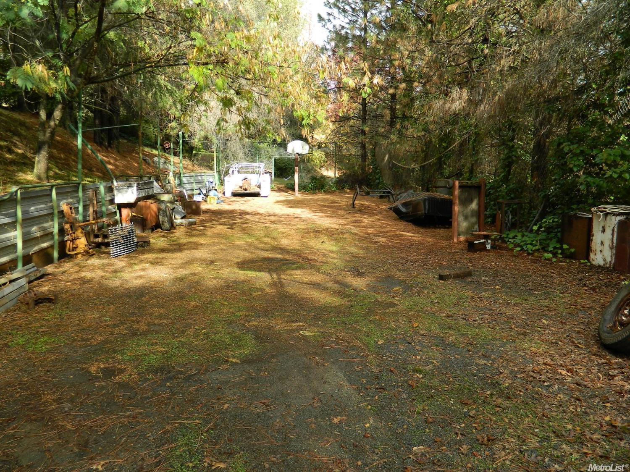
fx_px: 455
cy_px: 236
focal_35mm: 25
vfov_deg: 54.9
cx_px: 315
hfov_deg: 69.4
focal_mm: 4.5
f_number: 3.1
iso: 80
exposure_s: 1/160
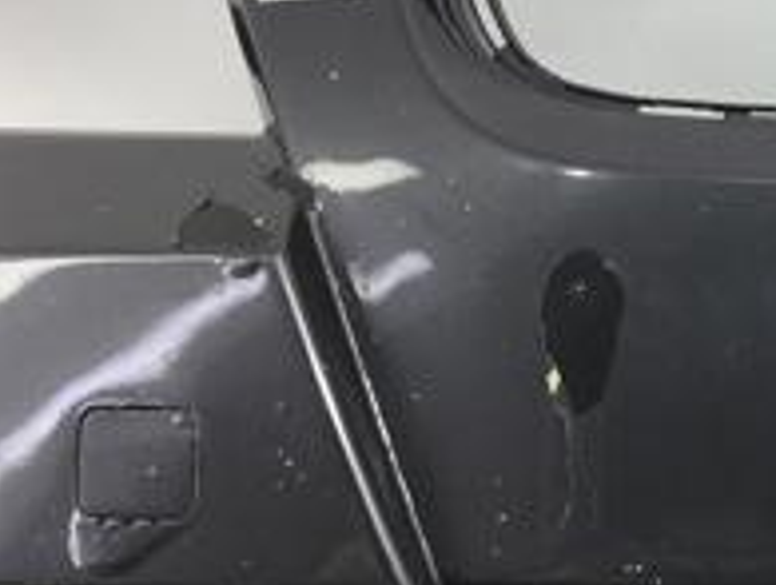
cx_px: 1202
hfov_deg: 18.1
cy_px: 211
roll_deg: +2.4
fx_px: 2134
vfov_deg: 15.6
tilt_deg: -41.3
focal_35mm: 95
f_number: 2.2
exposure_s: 1/112
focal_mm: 4.15
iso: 25
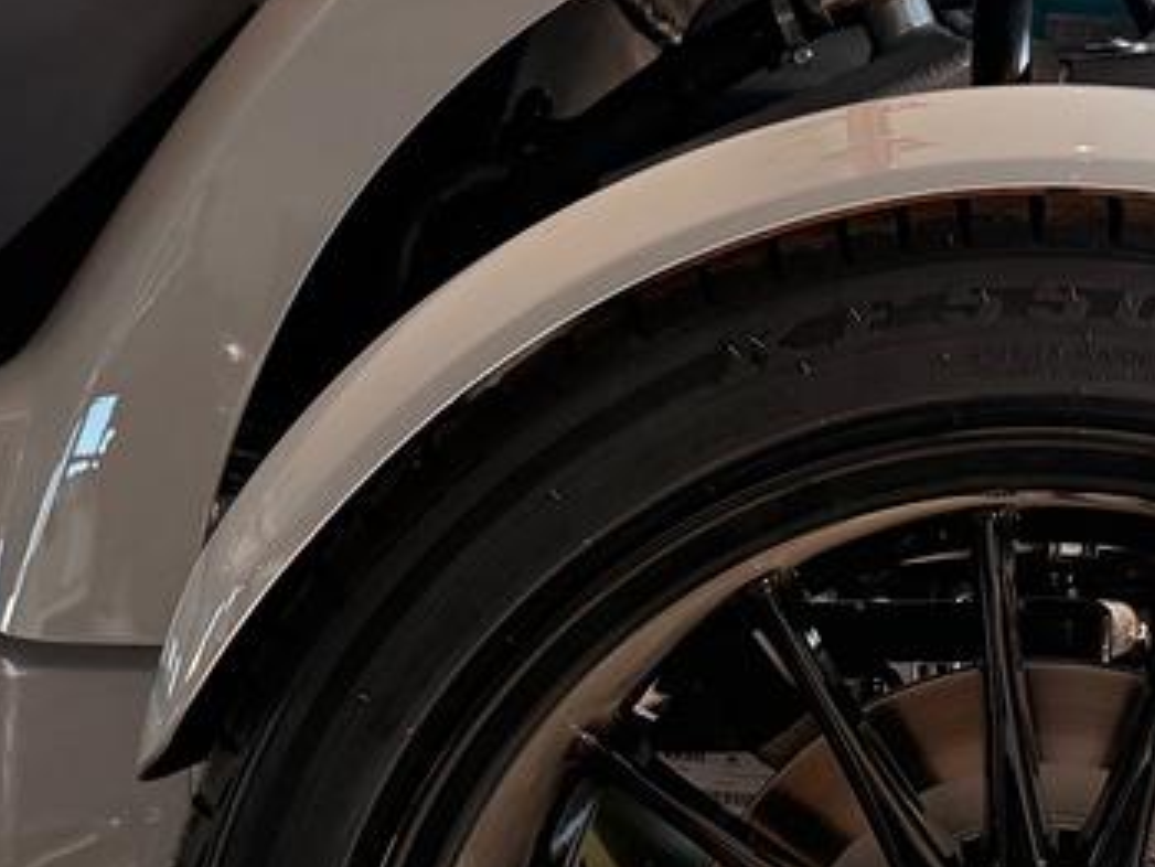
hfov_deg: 21.9
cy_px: 672
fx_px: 2937
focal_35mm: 88
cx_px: 980
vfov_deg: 16.7
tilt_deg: -5.8
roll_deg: +0.1
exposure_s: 1/240
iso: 125
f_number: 1.78
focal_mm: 6.76
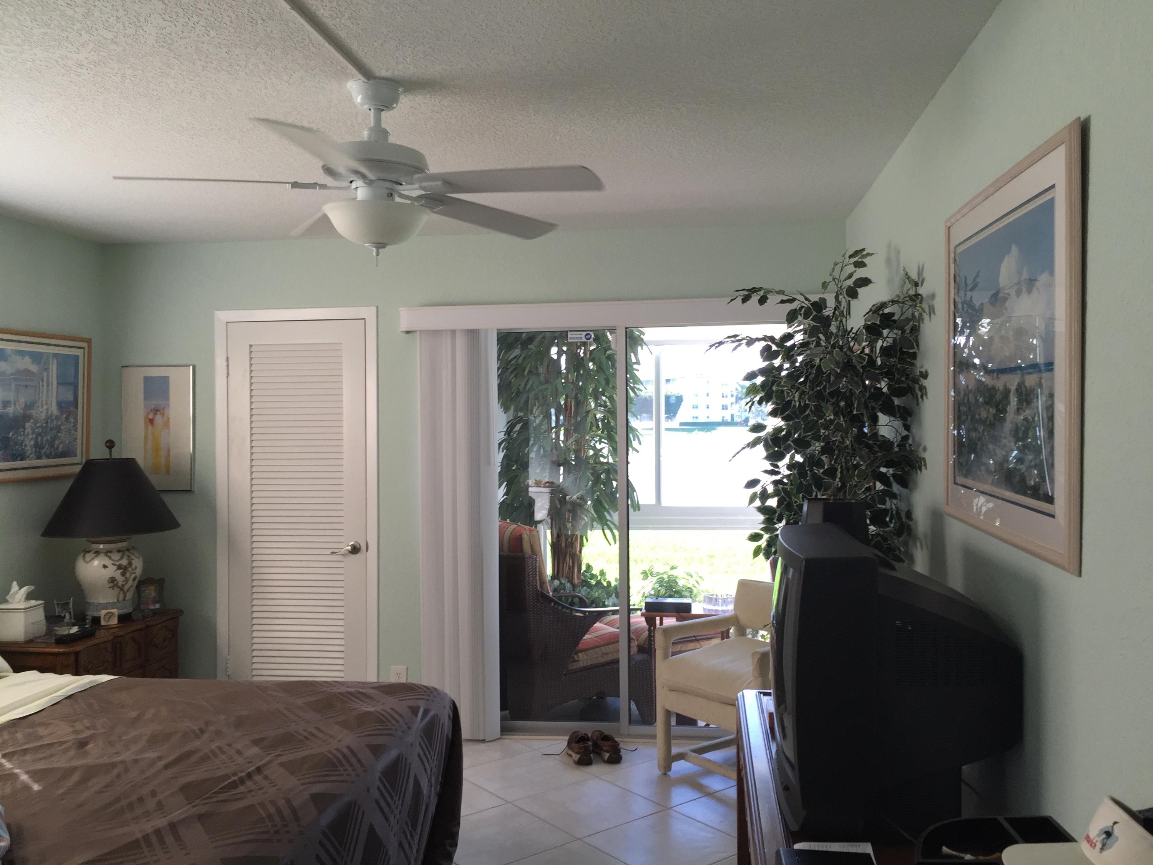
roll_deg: +0.2
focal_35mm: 29
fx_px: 966
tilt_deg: -2.7
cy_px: 432
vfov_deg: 48.2
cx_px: 576
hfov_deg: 61.7
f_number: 2.2
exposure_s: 1/120
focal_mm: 4.15
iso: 50
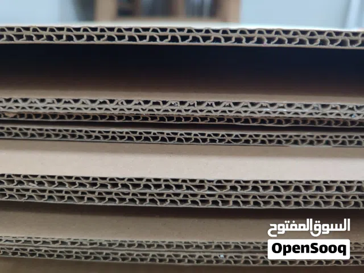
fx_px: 252
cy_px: 136
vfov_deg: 56.8
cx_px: 182
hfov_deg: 71.6
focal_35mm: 24
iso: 1521
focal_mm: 5.89
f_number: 1.89
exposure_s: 1/17
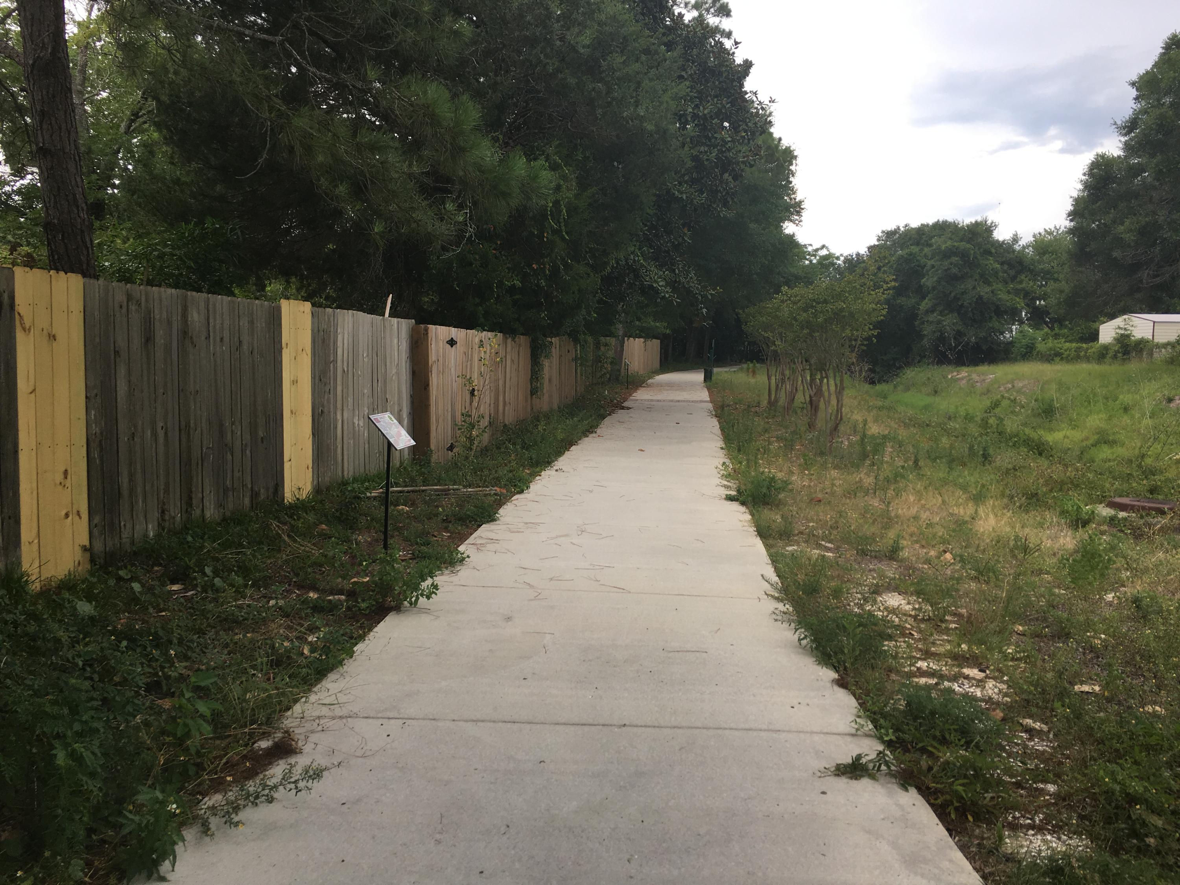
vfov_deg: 48.2
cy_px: 442
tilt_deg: -3.0
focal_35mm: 29
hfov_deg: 61.7
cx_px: 590
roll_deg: +0.3
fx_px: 989
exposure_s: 1/348
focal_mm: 4.15
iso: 25
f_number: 2.2
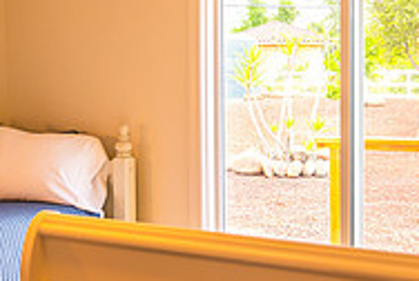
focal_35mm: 74
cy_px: 99
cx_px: 310
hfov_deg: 27.0
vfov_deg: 18.4
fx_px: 863
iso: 64
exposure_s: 1/20
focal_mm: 24
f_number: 4
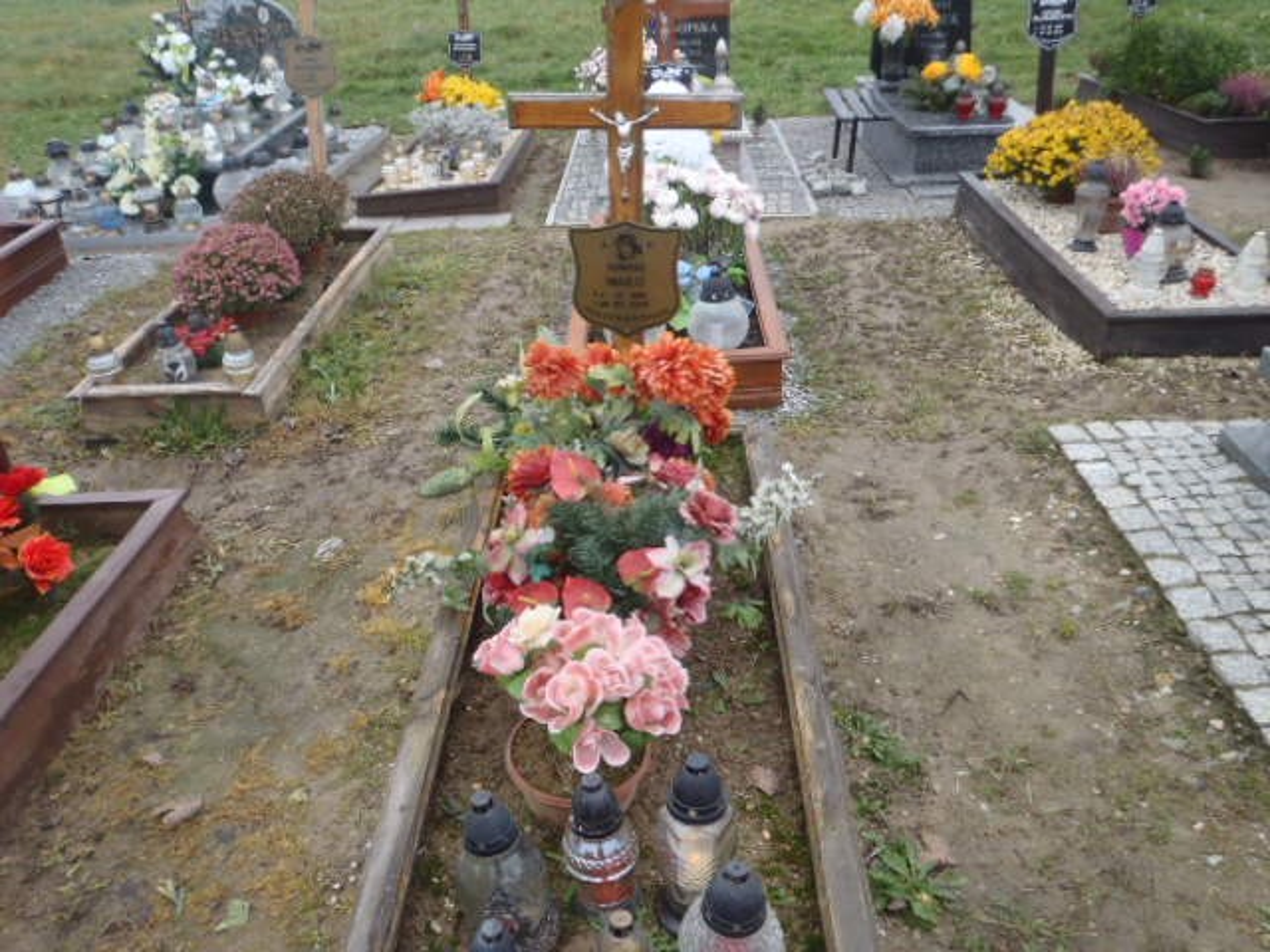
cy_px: 476
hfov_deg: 63.4
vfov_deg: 49.7
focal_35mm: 28
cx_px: 635
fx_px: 1027
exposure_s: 1/60
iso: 64
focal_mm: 5
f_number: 3.5
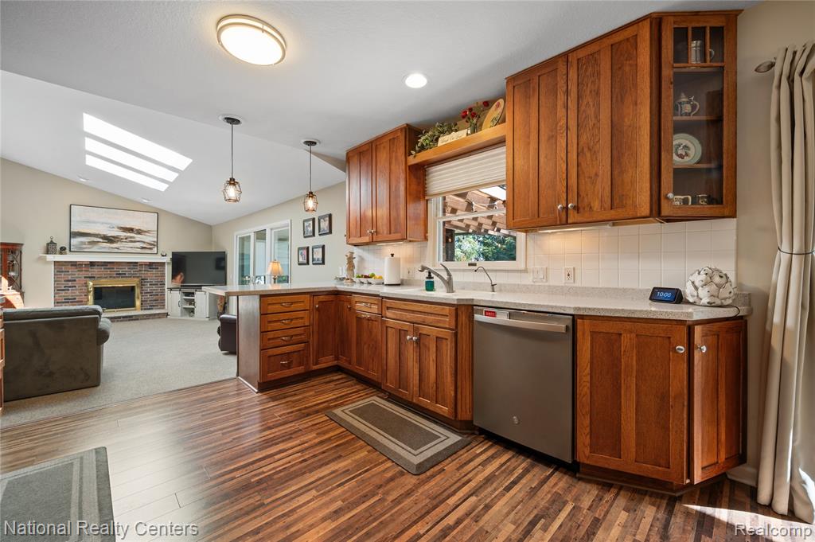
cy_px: 271
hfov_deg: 104.3
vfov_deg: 81.1
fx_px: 317
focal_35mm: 14
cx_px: 408
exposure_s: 1.6
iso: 100
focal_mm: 14
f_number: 11
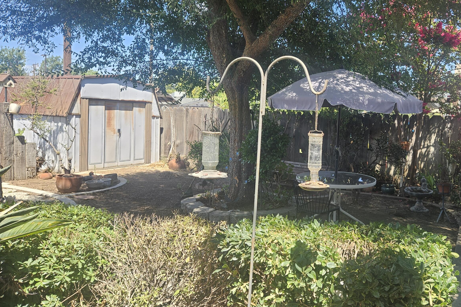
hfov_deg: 59.5
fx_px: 397
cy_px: 137
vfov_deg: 42.3
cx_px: 288
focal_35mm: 31
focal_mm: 5.4
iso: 25
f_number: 1.8
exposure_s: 1/376
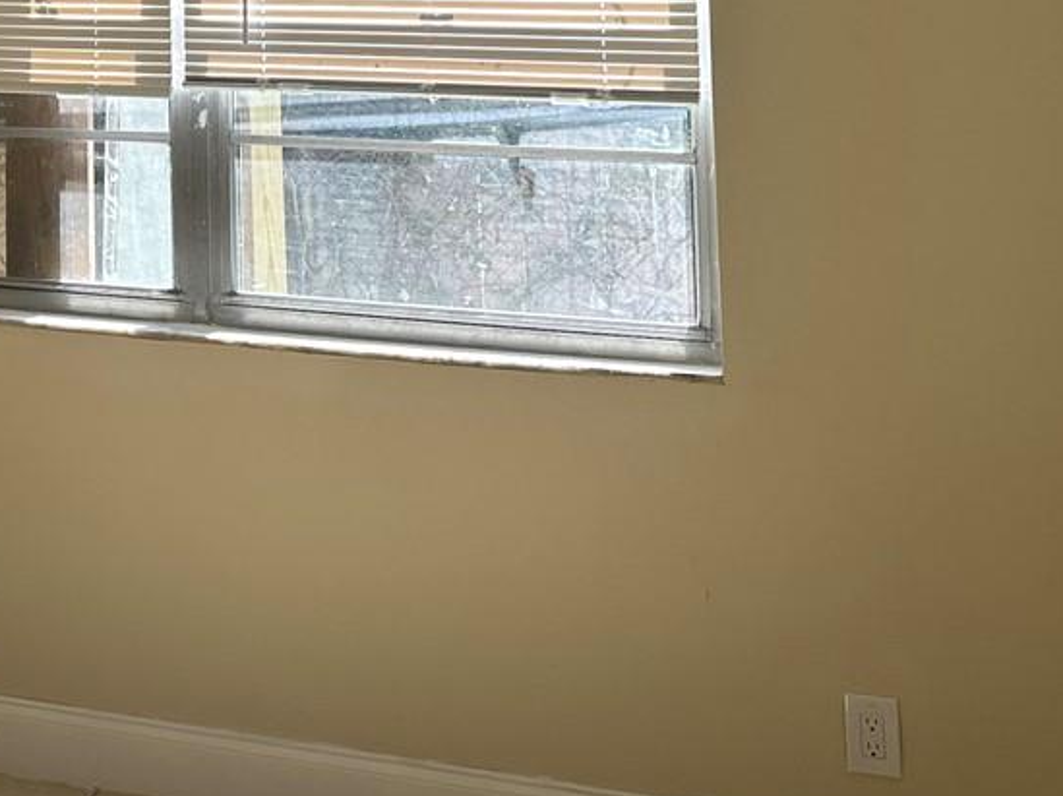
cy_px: -188
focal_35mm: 70
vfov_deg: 19.6
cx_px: -182
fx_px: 2148
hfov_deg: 25.3
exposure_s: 1/321
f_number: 1.78
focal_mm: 6.86
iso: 80
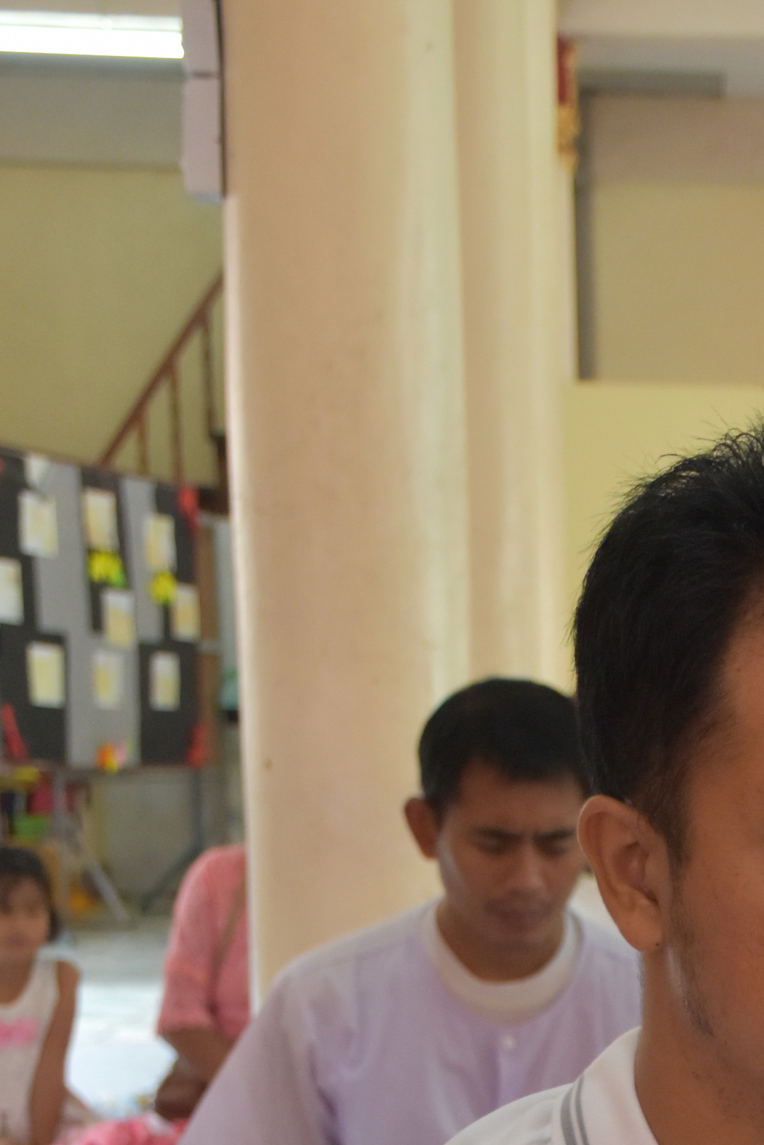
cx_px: 908
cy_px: 1463
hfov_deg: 13.2
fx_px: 3214
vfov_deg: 18.8
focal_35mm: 101
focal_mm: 26
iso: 1250
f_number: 3.8
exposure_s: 1/60
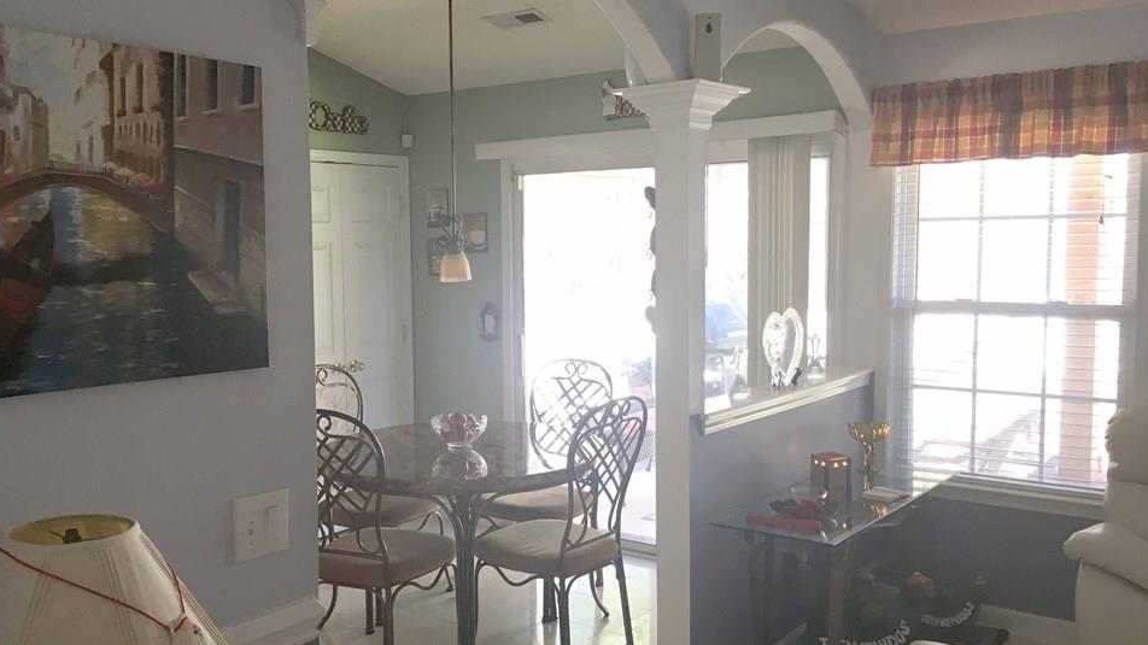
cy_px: 328
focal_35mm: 34
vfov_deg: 34.6
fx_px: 1035
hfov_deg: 58.0
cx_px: 545
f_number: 2.2
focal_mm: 4.15
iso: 25
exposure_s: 1/30
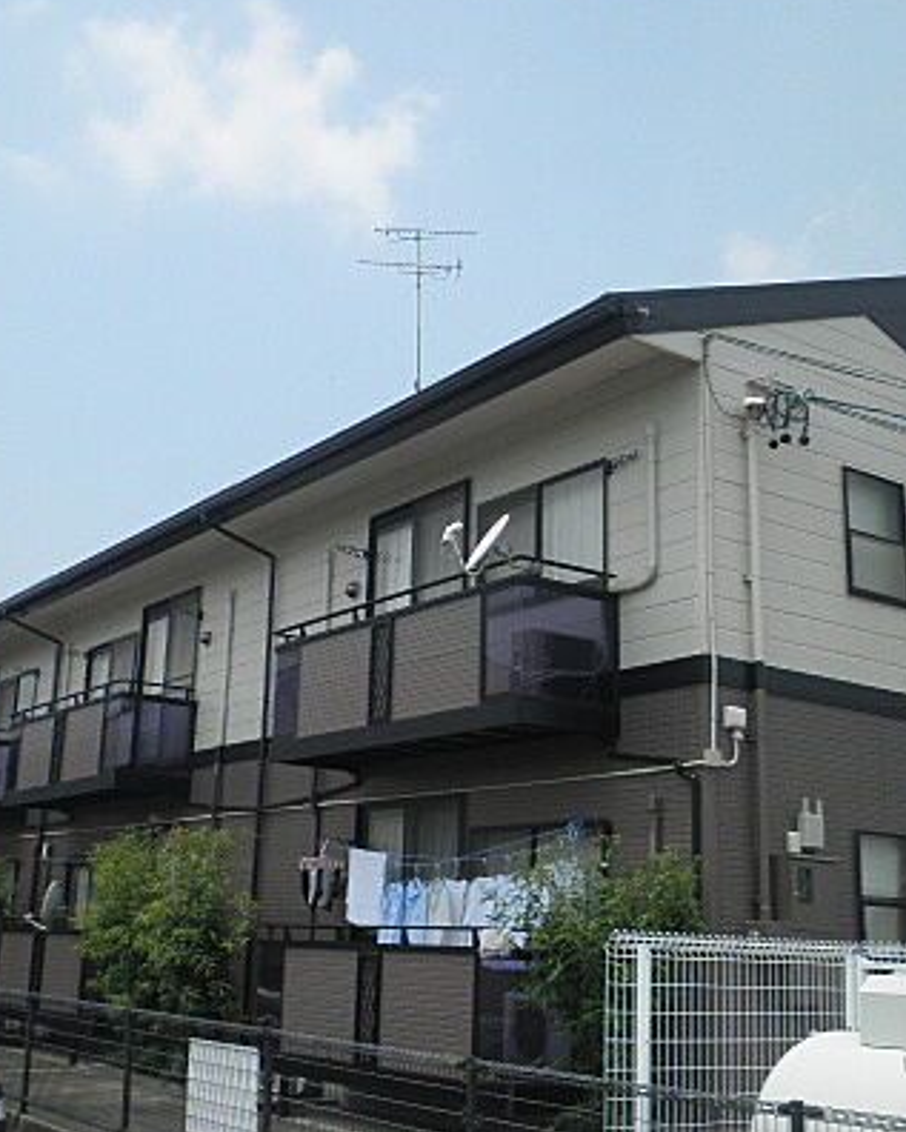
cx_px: 372
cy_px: 552
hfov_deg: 36.4
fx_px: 1374
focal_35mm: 41
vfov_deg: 44.8
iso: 64
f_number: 7.9
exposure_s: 1/160
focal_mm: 4.7
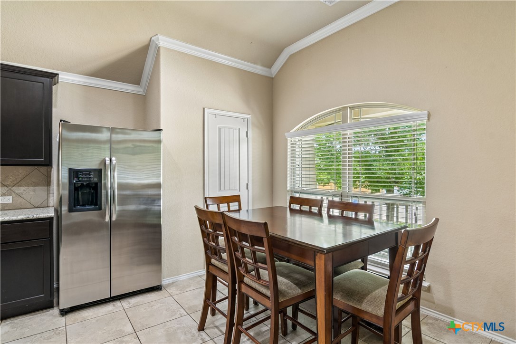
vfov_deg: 67.4
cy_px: 172
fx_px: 258
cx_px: 258
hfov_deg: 90.0
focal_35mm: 18
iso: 320
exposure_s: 1/20
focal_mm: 12
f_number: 8
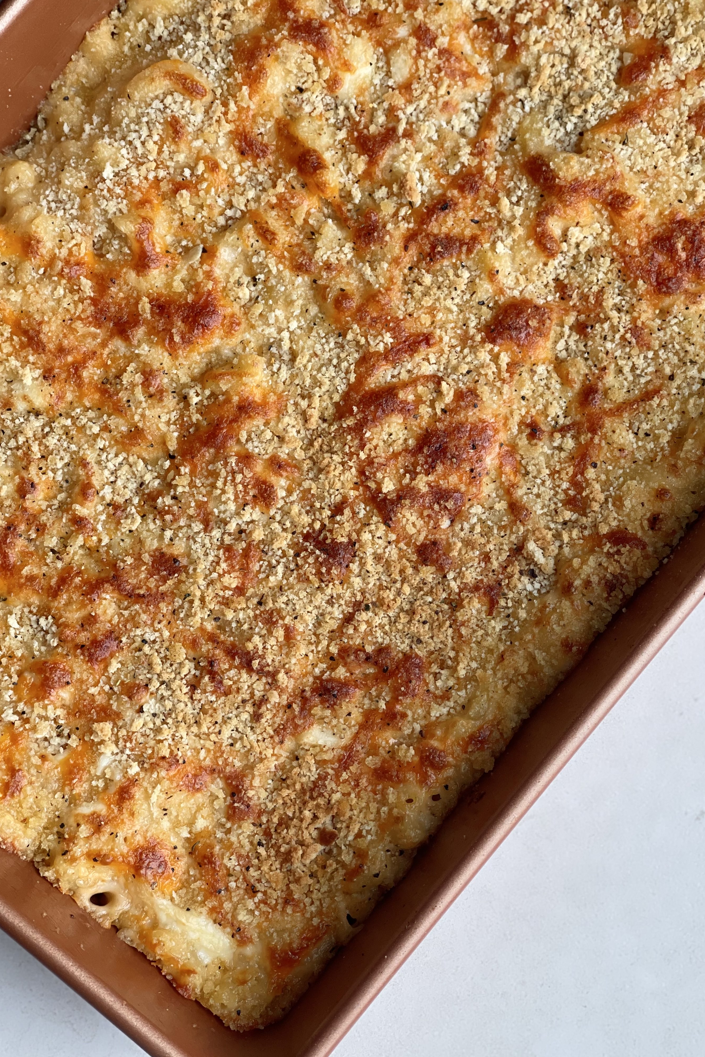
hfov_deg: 20.3
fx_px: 1968
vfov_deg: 30.1
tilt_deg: -86.9
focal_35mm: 67
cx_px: 355
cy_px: 529
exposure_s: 1/121
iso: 64
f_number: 2.2
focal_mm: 7.5
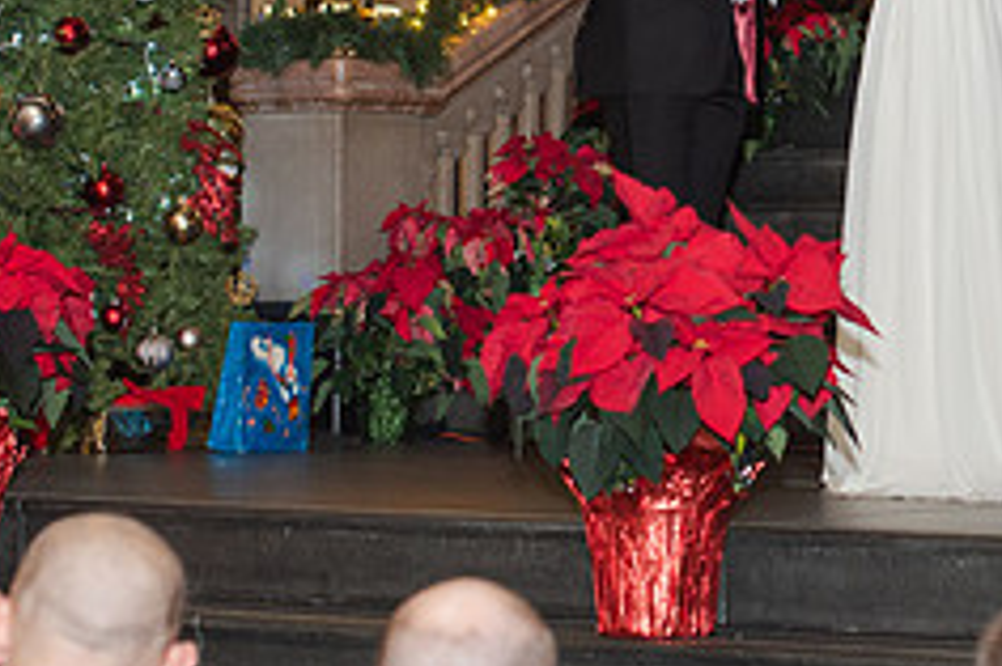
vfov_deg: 9.5
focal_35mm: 143
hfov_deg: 14.2
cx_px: 861
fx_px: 3977
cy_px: -59
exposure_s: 1/200
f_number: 3.5
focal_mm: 50
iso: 800
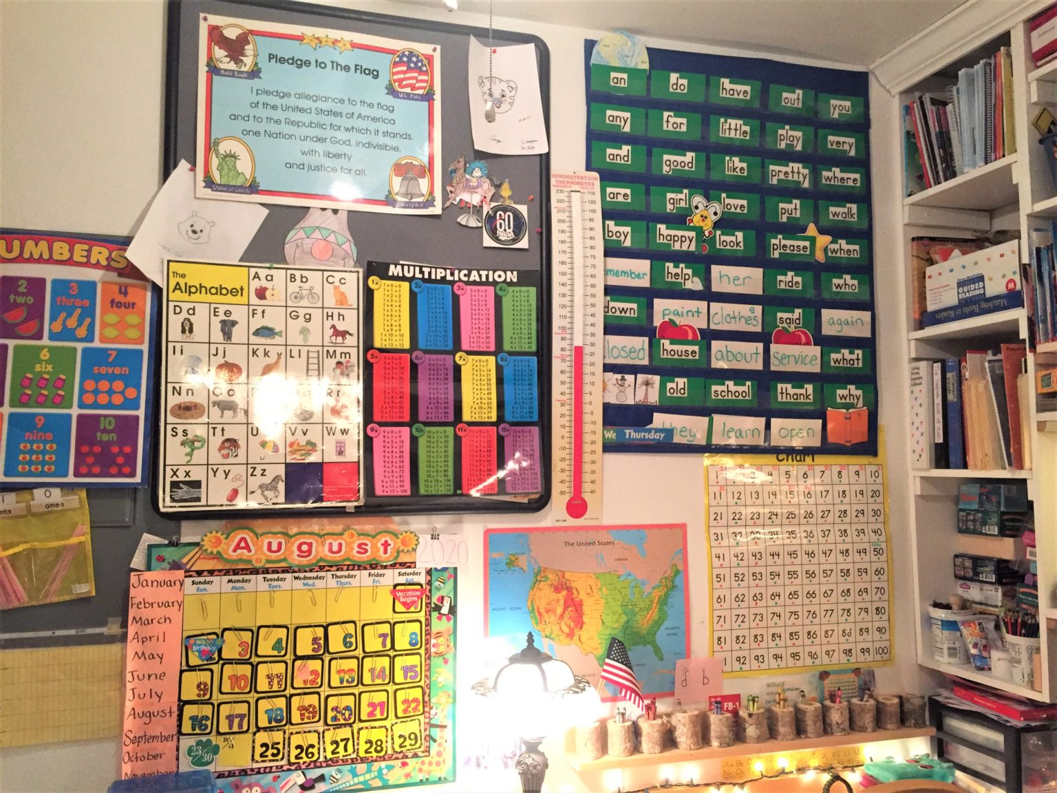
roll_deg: +0.2
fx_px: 886
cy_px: 396
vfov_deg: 48.2
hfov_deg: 61.7
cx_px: 528
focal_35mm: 29
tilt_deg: +4.2
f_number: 2.2
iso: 200
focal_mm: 4.15
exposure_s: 1/30
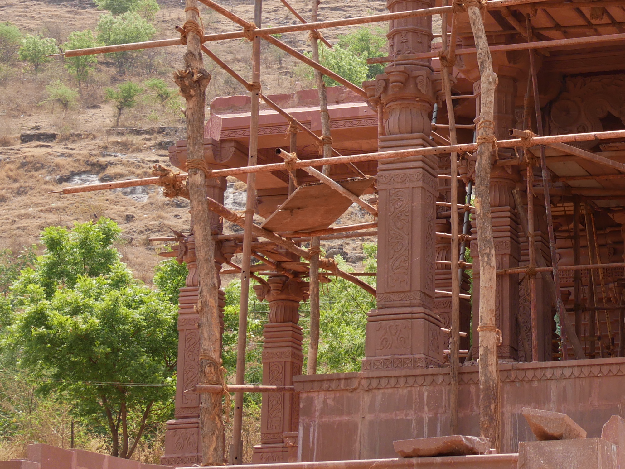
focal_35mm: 110
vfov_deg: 13.4
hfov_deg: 17.5
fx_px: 1987
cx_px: 614
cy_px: 104
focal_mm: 24
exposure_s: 1/250
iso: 200
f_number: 6.3
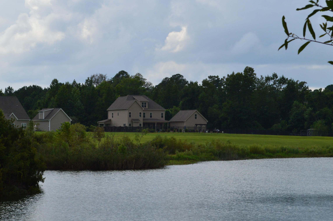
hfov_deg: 18.8
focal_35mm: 109
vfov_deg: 12.6
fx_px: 1004
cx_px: 170
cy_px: 134
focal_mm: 55
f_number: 11
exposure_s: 1/400
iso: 400
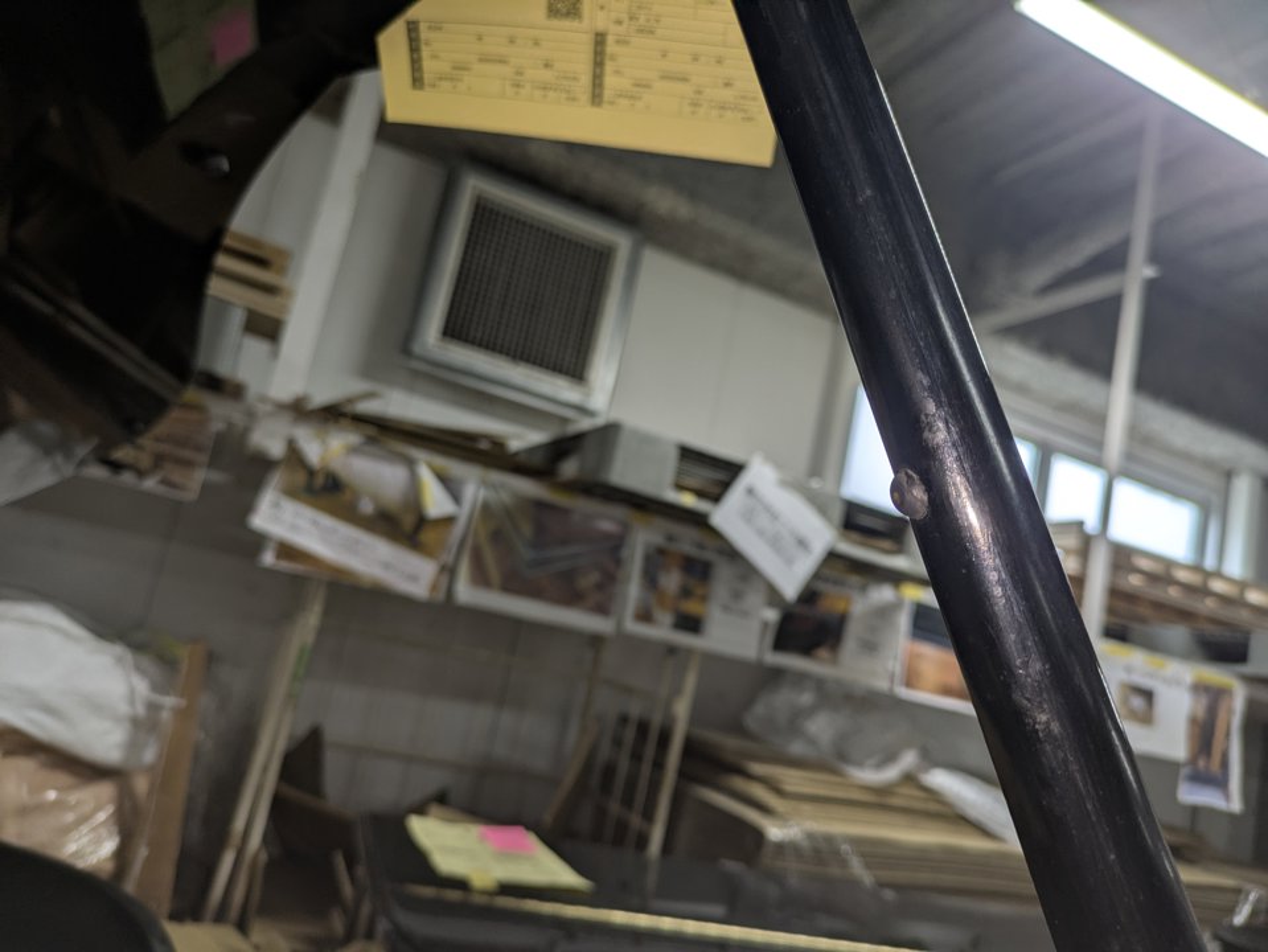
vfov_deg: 54.9
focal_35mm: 25
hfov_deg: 69.4
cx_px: 634
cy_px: 476
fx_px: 916
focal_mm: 5.43
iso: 52
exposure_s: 1/120
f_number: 1.89
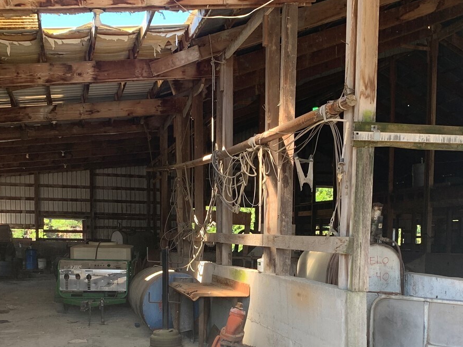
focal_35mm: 47
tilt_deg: -4.9
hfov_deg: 40.3
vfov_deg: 30.0
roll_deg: -0.3
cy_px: 291
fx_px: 629
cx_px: 263
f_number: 1.8
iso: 32
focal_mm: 4.25
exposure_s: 1/121
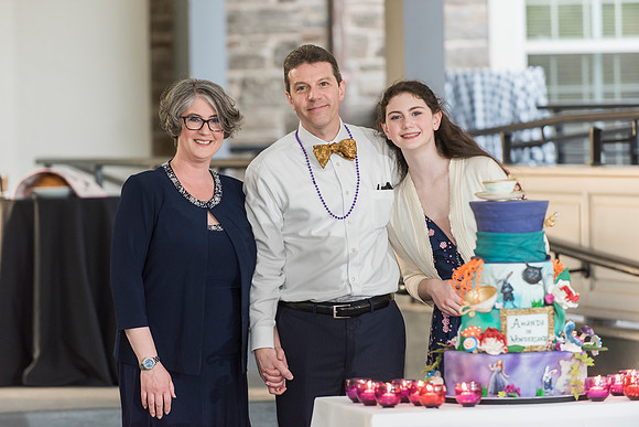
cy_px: 213
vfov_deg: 6.7
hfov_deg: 10.0
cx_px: 314
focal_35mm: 205
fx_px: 3642
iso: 1000
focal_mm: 200
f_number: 3.5
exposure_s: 1/160
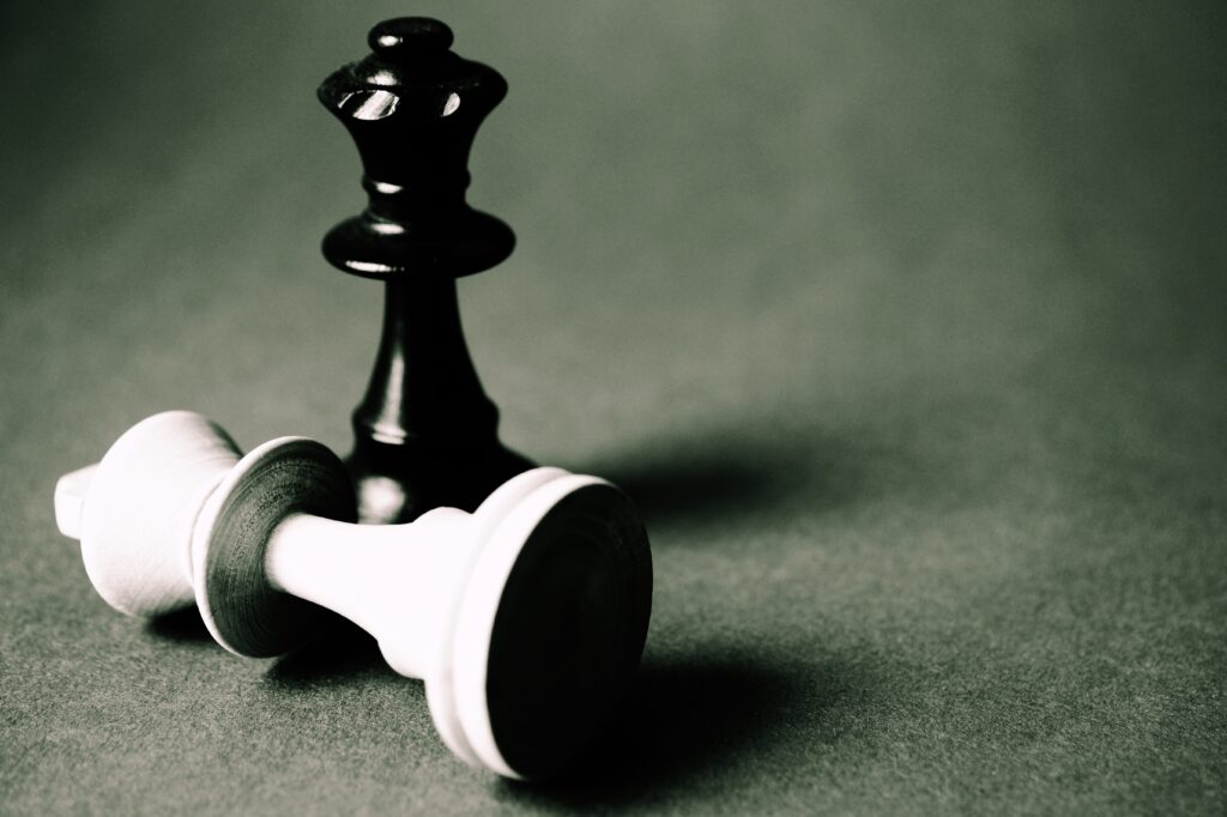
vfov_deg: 29.8
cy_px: 408
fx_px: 1533
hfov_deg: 43.6
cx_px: 614
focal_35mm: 45
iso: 400
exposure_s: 1/60
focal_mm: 30
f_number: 4
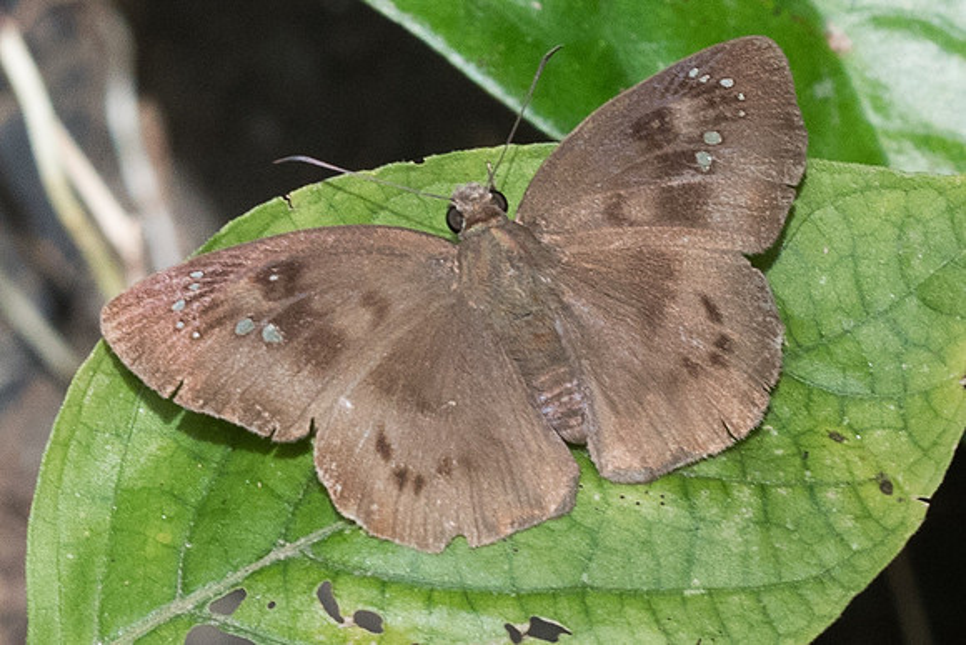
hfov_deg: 1.8
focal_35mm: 1147
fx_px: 30793
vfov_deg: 1.2
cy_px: 345
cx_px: -166
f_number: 8
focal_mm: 150
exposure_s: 1/400
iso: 640
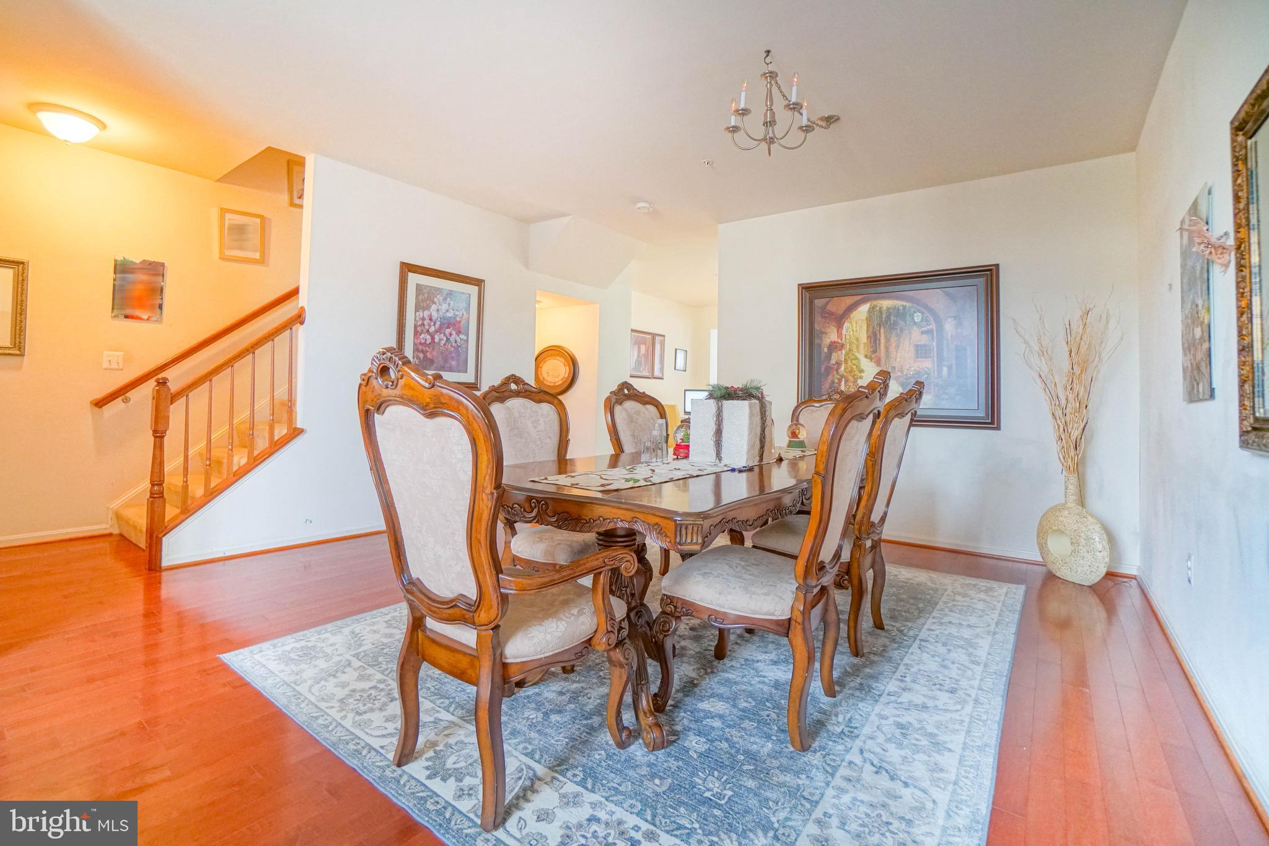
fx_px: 529
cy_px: 423
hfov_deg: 100.4
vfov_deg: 77.3
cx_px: 634
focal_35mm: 15
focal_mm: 10
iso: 2000
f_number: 4
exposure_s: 1/60
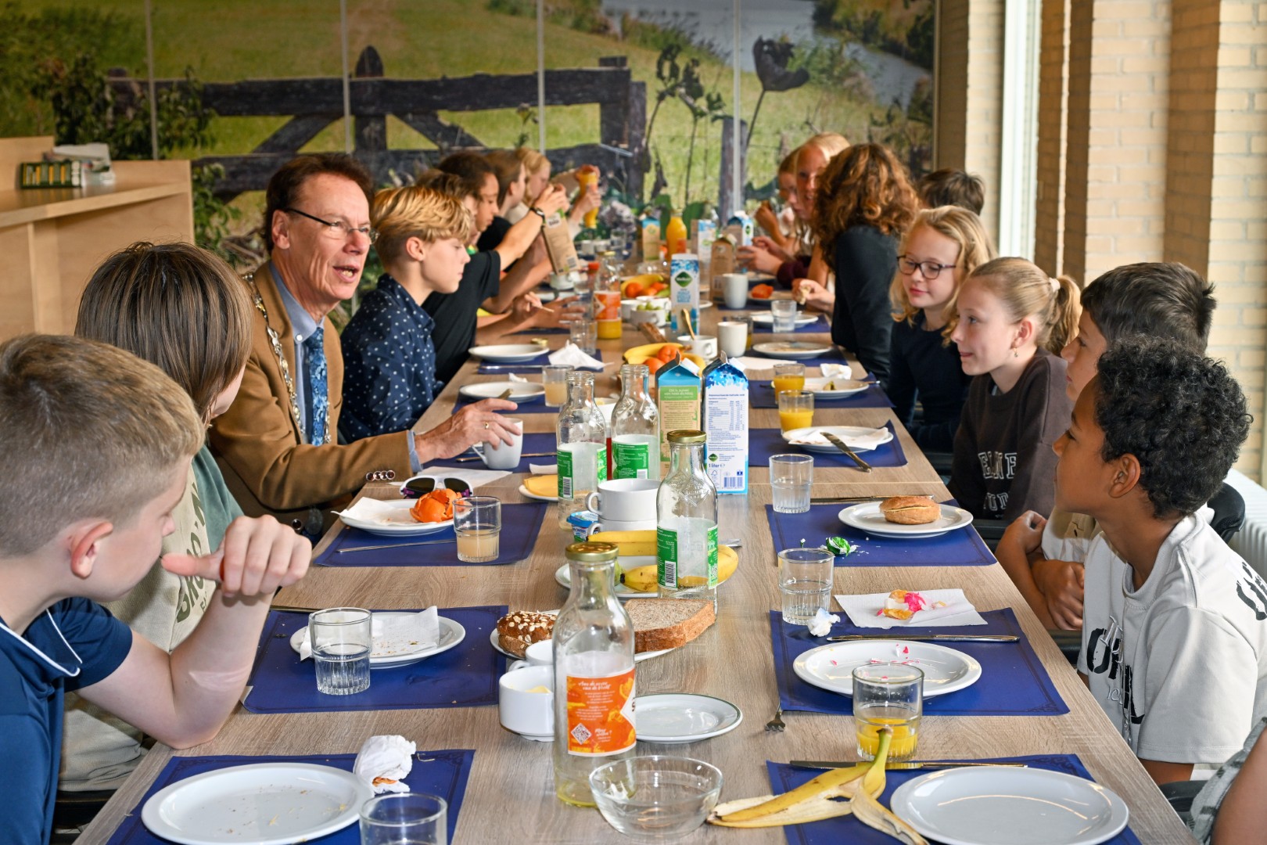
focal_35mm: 44
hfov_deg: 44.5
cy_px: 422
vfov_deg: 30.5
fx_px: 1548
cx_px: 634
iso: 400
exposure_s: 1/80
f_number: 6.3
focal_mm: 44
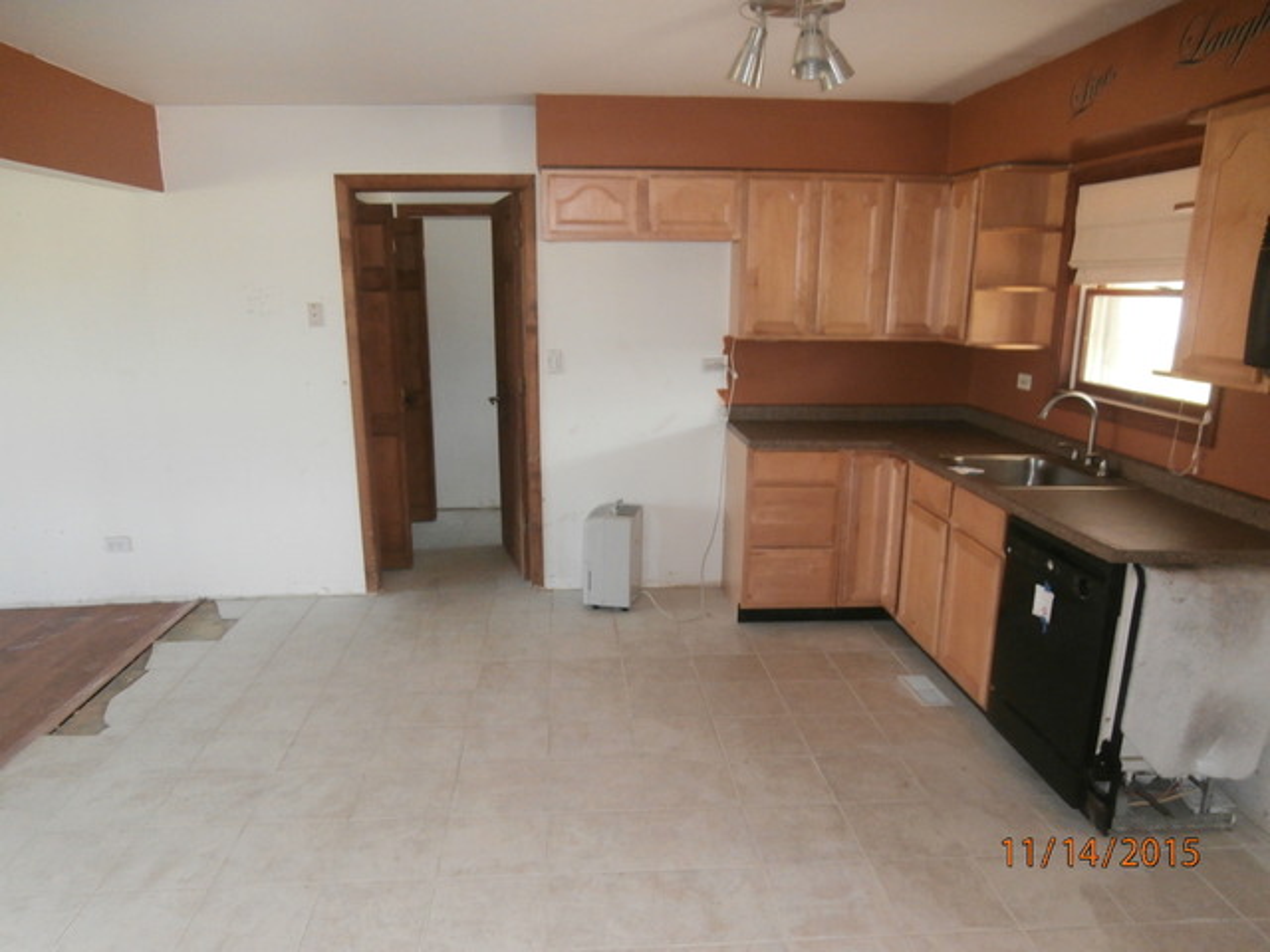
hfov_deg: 69.4
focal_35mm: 25
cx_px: 635
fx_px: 917
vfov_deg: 54.9
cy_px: 476
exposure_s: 1/30
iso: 200
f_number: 3.2
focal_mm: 4.43
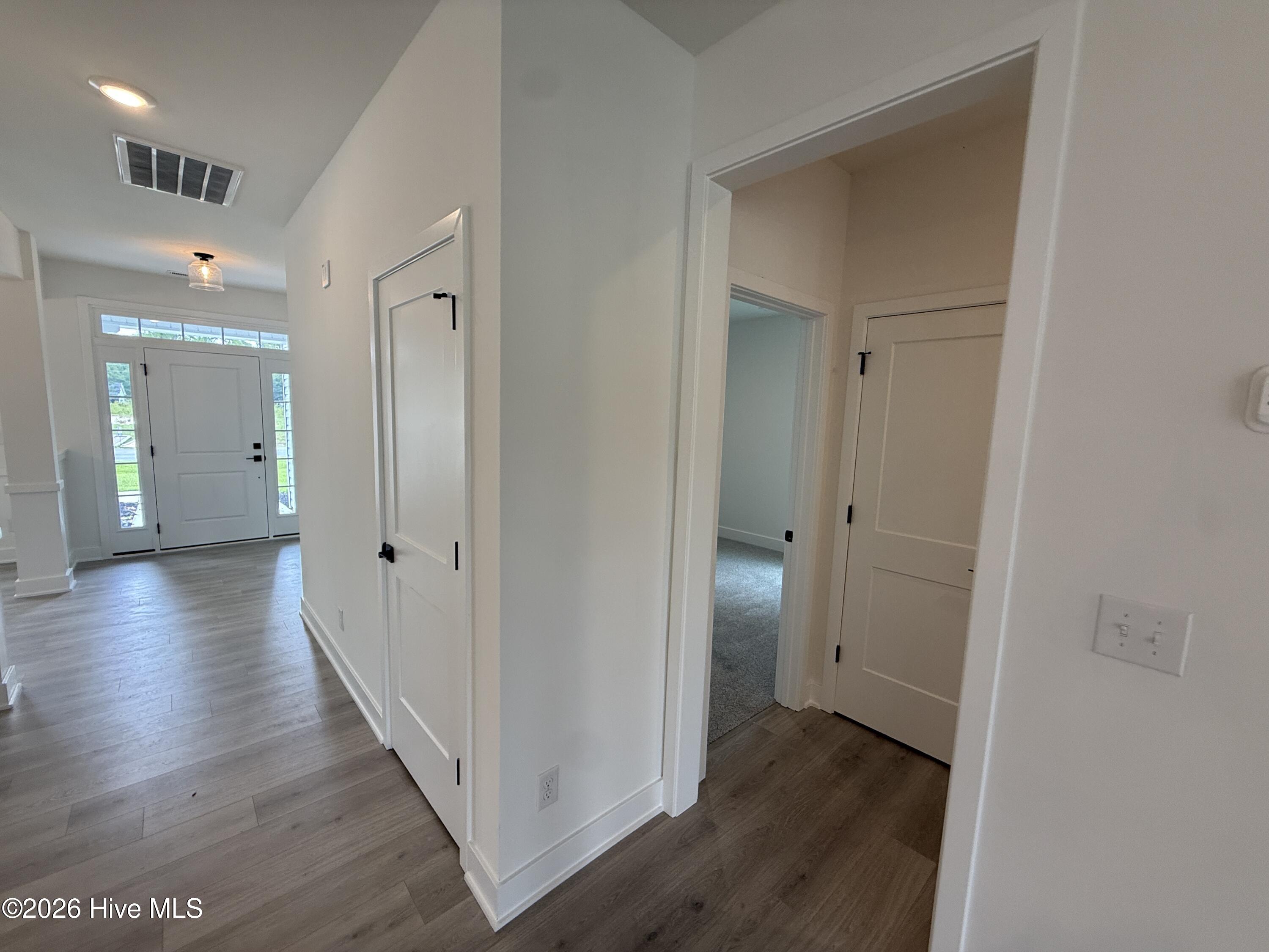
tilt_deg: -5.9
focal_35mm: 14
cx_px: 634
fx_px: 513
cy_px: 476
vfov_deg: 85.7
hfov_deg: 102.1
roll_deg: -3.4
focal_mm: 2.22
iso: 125
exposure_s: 1/120
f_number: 2.2
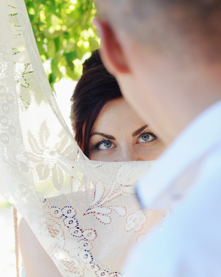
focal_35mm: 85
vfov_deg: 22.5
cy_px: 140
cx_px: 110
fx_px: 695
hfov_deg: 18.1
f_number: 3.2
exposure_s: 1/100
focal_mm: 50
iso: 200
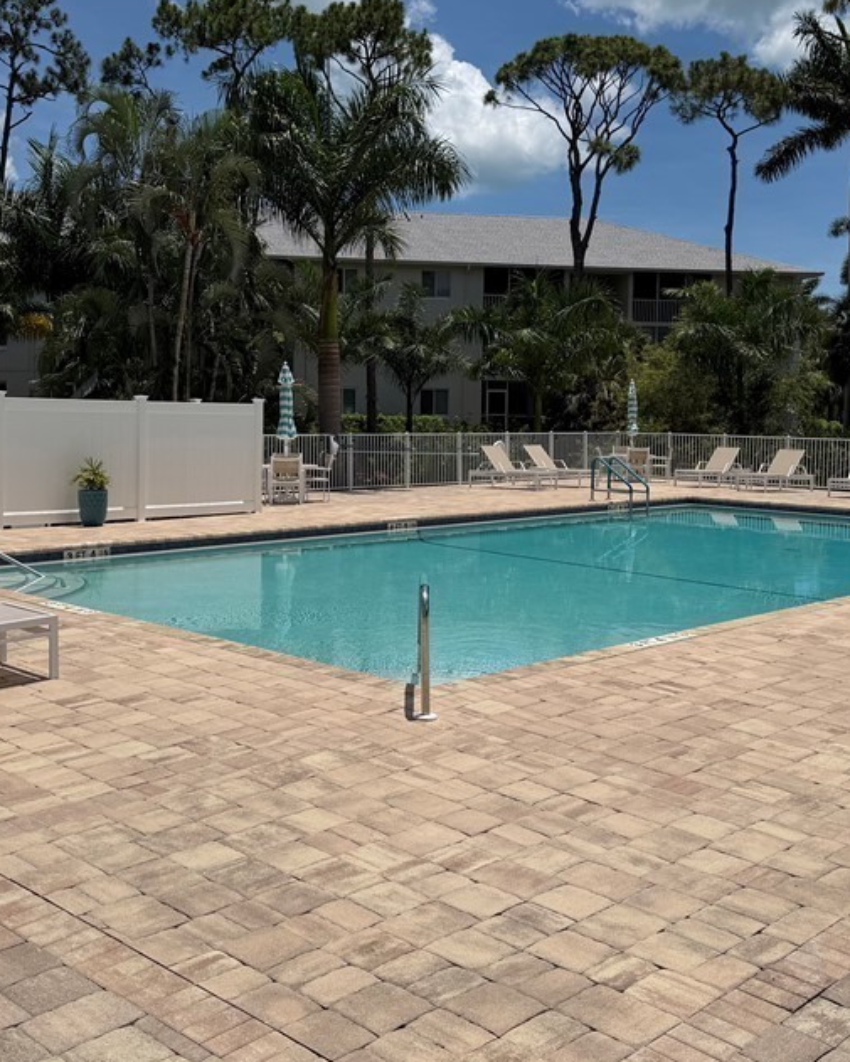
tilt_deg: -2.2
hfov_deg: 39.2
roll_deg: -0.2
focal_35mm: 38
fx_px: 1195
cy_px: 438
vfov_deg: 47.7
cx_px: 439
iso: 80
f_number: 1.78
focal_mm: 6.76
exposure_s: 1/11905
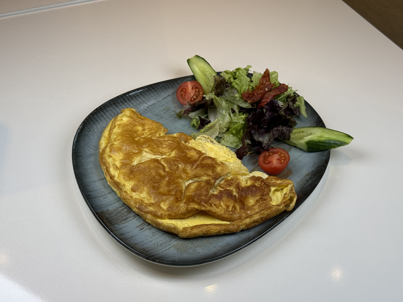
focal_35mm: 48
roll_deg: -3.8
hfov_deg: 39.7
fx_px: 559
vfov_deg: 30.3
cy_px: 151
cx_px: 202
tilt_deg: -43.9
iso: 64
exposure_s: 1/939
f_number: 1.78
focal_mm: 6.76
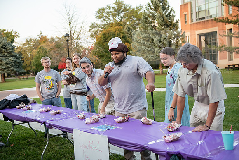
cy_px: 80
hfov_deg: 43.6
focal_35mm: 45
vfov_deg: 29.9
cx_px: 120
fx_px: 299
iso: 800
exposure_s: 1/400
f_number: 3.2
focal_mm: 45
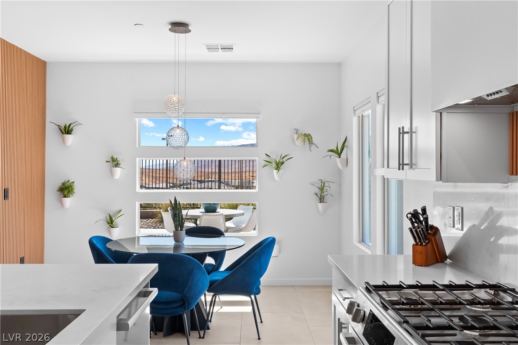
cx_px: 259
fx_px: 446
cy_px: 172
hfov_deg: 60.3
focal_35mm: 31
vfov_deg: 42.3
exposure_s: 1/10
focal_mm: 21
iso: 400
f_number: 8
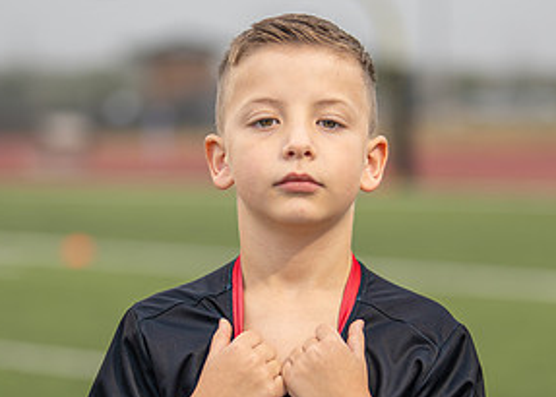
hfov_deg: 15.4
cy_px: 289
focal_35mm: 130
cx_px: 300
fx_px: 2053
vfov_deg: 11.0
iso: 100
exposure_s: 1/640
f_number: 1.2
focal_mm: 50
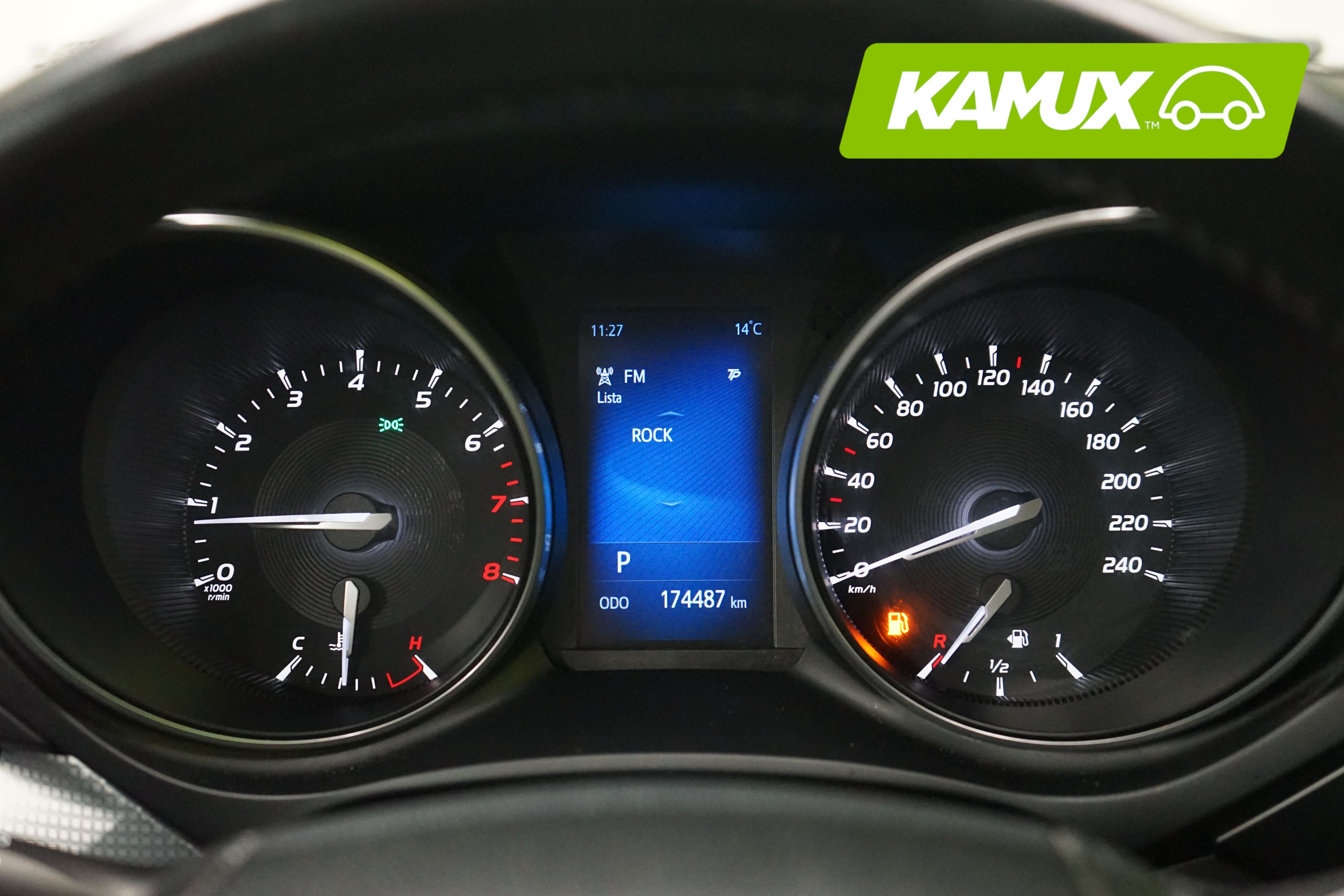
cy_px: 448
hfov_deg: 44.5
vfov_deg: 30.5
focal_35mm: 44
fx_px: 1643
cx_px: 672
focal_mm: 44
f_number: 4.5
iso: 6400
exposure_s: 1/25
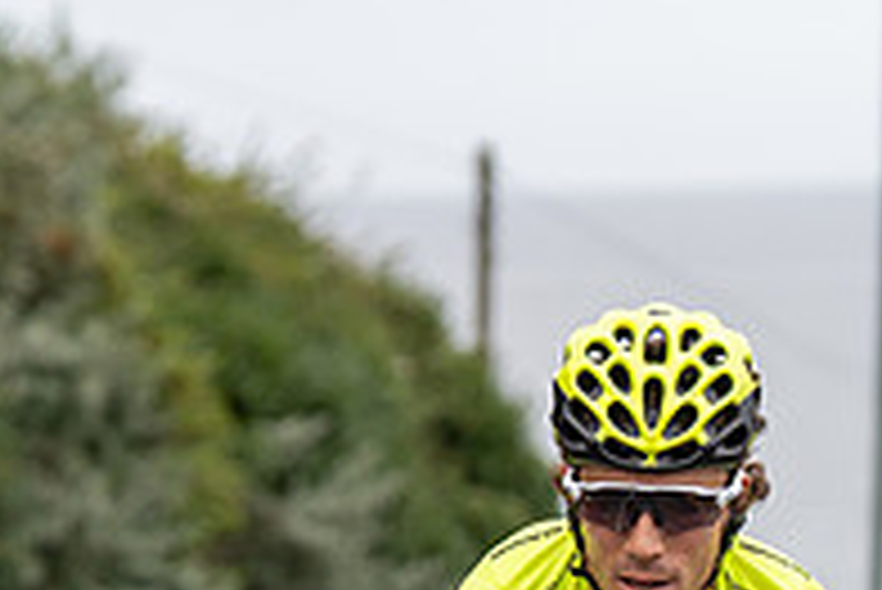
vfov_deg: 4.5
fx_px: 7478
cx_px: 630
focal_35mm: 305
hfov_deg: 6.7
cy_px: 826
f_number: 3.5
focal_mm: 103
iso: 320
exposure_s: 1/1000
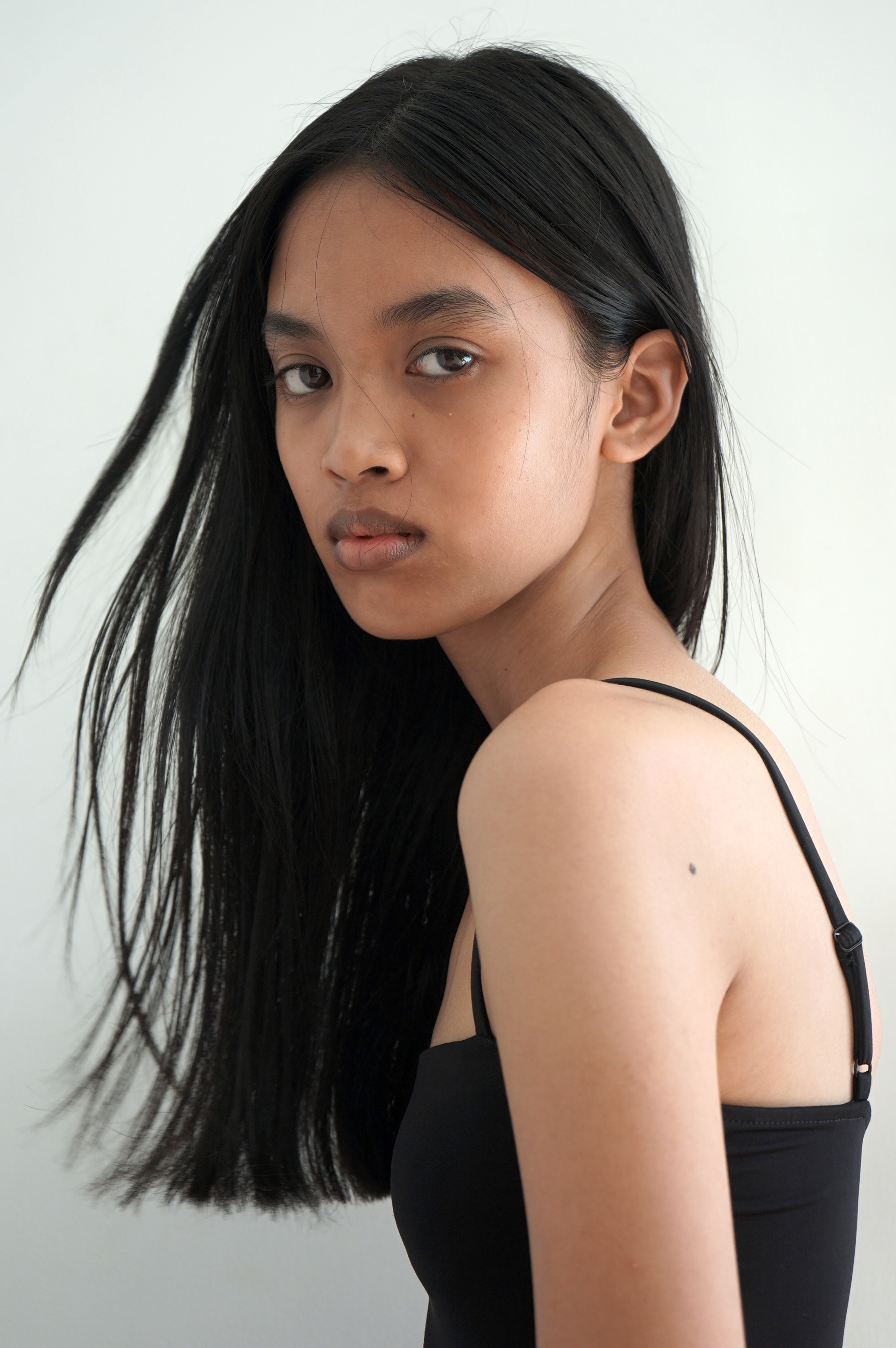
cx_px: 448
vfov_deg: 36.3
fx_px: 2057
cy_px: 674
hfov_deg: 24.6
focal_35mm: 55
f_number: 5
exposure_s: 1/160
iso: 320
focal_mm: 55
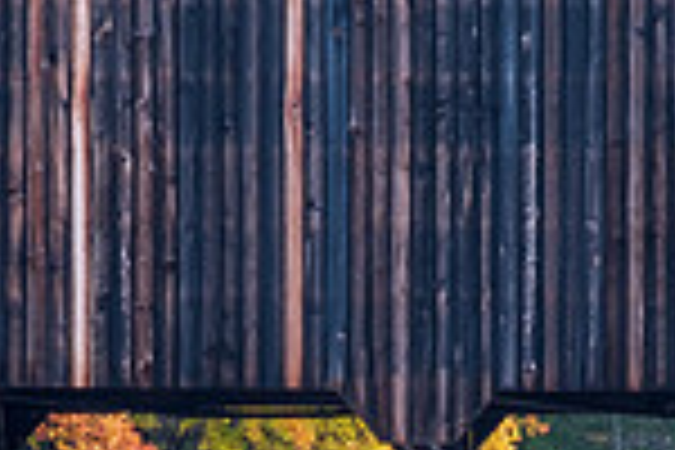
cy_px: 876
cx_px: 417
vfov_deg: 2.7
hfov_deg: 4.1
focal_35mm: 506
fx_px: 9487
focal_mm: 80
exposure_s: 1/4
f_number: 8
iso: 160
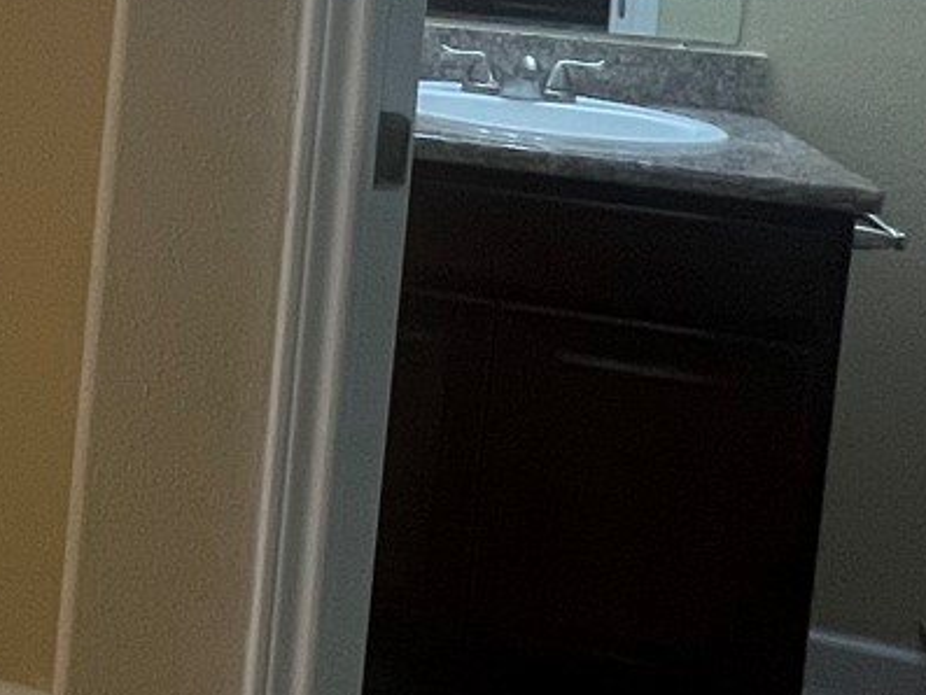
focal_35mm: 67
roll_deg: -2.1
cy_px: -110
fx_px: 1793
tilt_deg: -5.2
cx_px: -931
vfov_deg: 20.7
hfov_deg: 18.6
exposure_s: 1/60
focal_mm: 1.57
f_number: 1.8
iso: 125
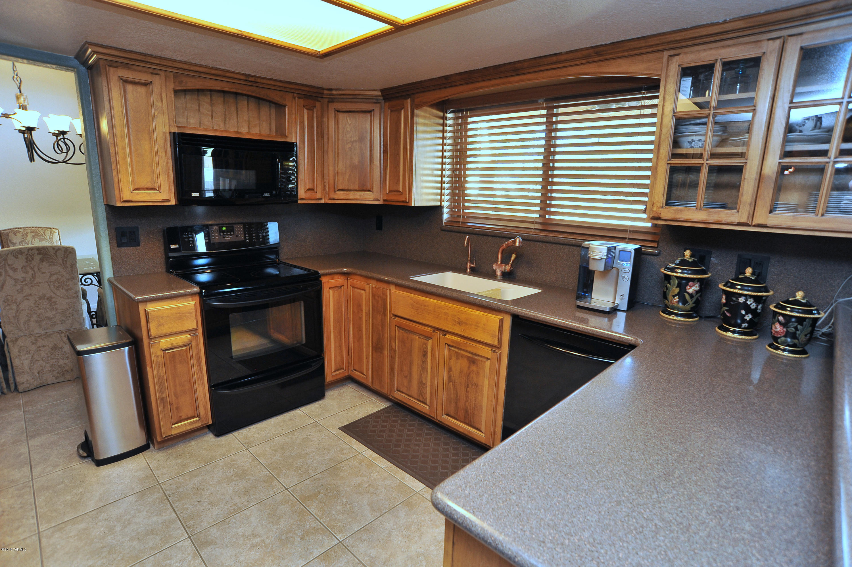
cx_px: 426
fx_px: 426
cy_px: 284
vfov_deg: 67.3
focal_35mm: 18
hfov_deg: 90.0
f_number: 6.3
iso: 1250
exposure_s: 1/30
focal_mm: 18
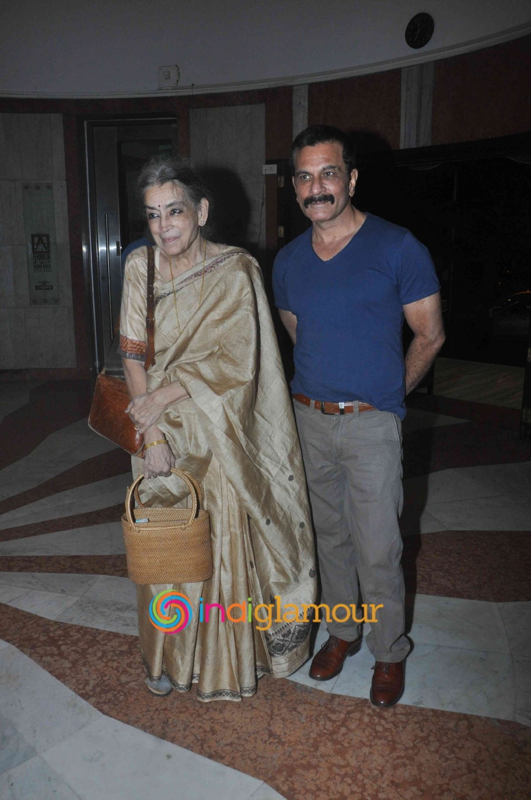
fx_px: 699
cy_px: 400
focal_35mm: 32
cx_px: 266
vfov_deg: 59.6
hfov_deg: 41.6
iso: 800
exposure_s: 1/160
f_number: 10
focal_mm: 21
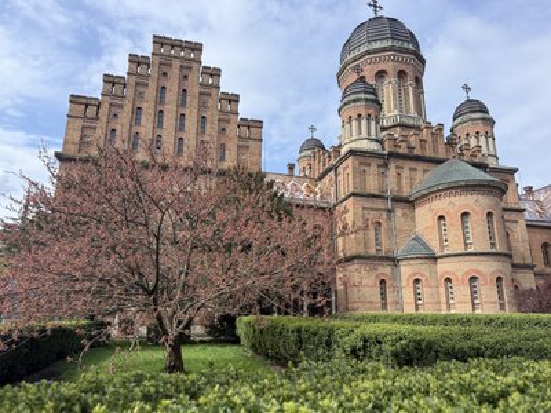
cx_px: 276
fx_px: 382
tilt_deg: +14.9
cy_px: 206
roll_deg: -1.3
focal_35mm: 24
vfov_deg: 56.8
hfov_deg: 71.6
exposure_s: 1/2801
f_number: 1.78
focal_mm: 6.76
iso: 100
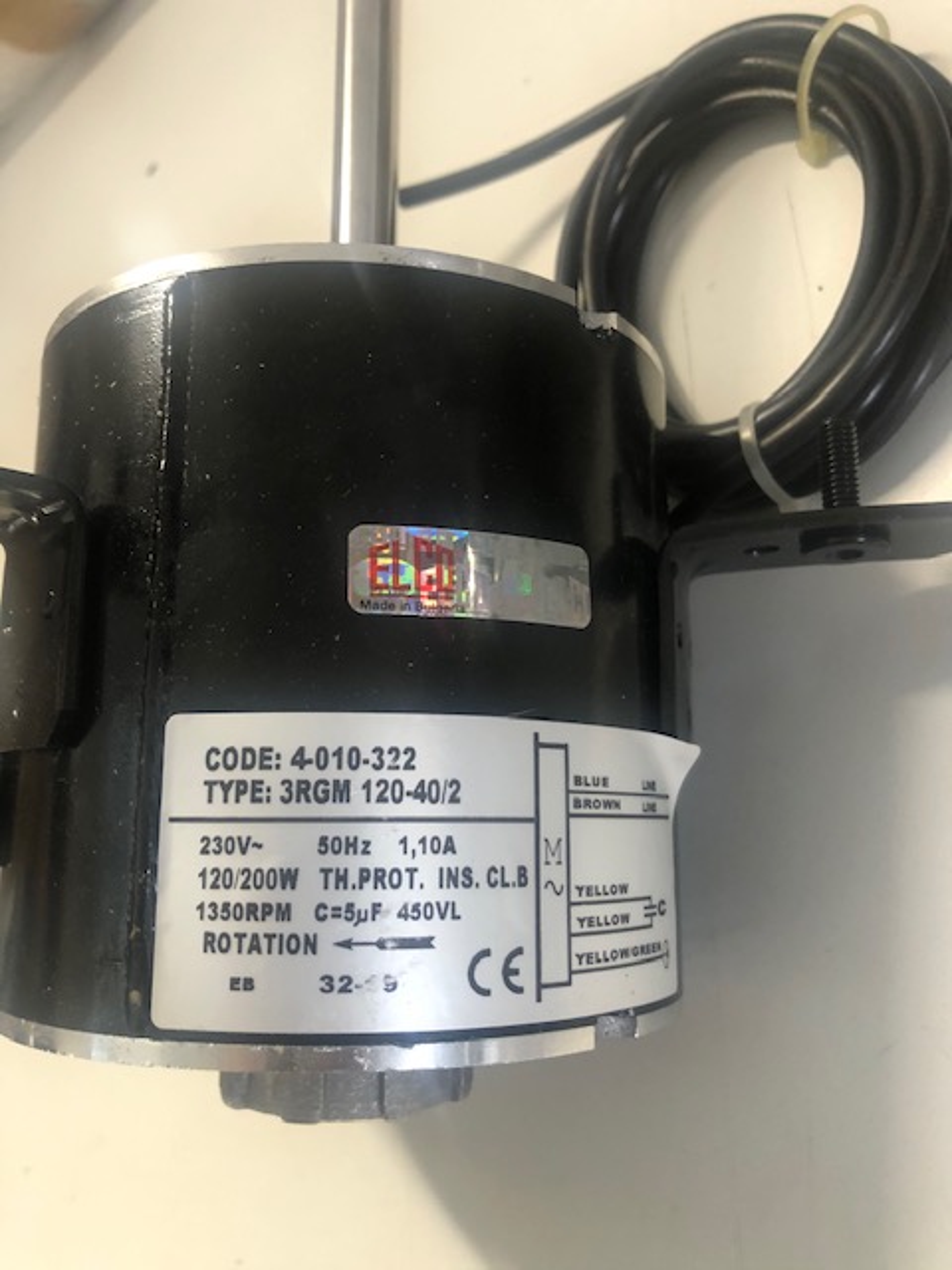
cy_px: 635
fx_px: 1027
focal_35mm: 28
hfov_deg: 49.7
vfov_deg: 63.4
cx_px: 476
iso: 64
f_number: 1.8
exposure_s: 1/17
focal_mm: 4
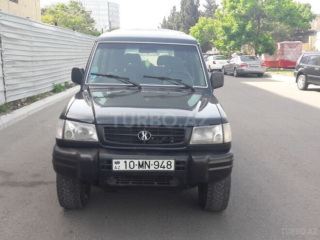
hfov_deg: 63.4
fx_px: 259
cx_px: 160
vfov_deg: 49.7
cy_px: 120
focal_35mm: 28
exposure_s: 1/320
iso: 40
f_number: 1.9
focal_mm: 3.7
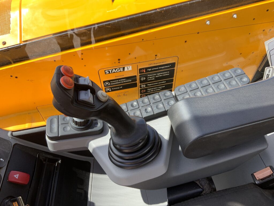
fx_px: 230
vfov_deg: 48.2
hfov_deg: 61.7
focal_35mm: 29
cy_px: 103
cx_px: 137
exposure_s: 1/270
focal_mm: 3
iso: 16
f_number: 1.8
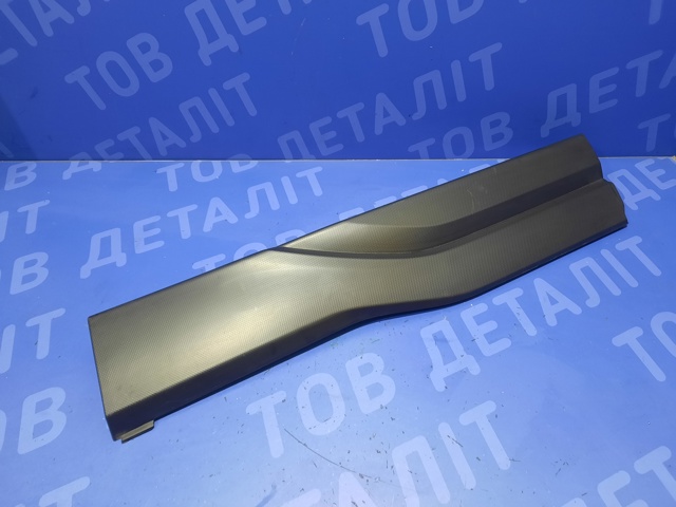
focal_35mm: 25
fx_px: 488
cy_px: 254
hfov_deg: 69.4
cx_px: 338
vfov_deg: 54.9
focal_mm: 4.6
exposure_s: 1/25
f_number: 2
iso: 320
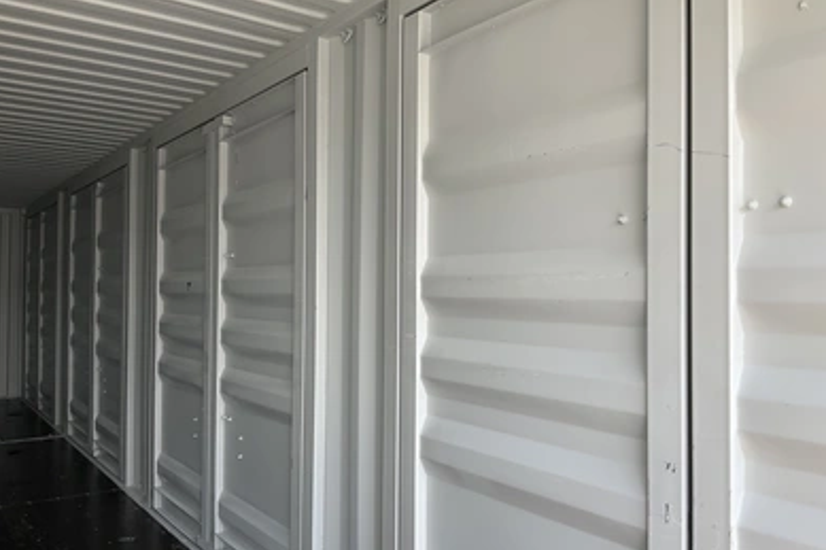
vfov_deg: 42.3
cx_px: 423
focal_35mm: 31
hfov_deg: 60.3
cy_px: 276
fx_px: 711
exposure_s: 1/175
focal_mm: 3
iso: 20
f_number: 1.8
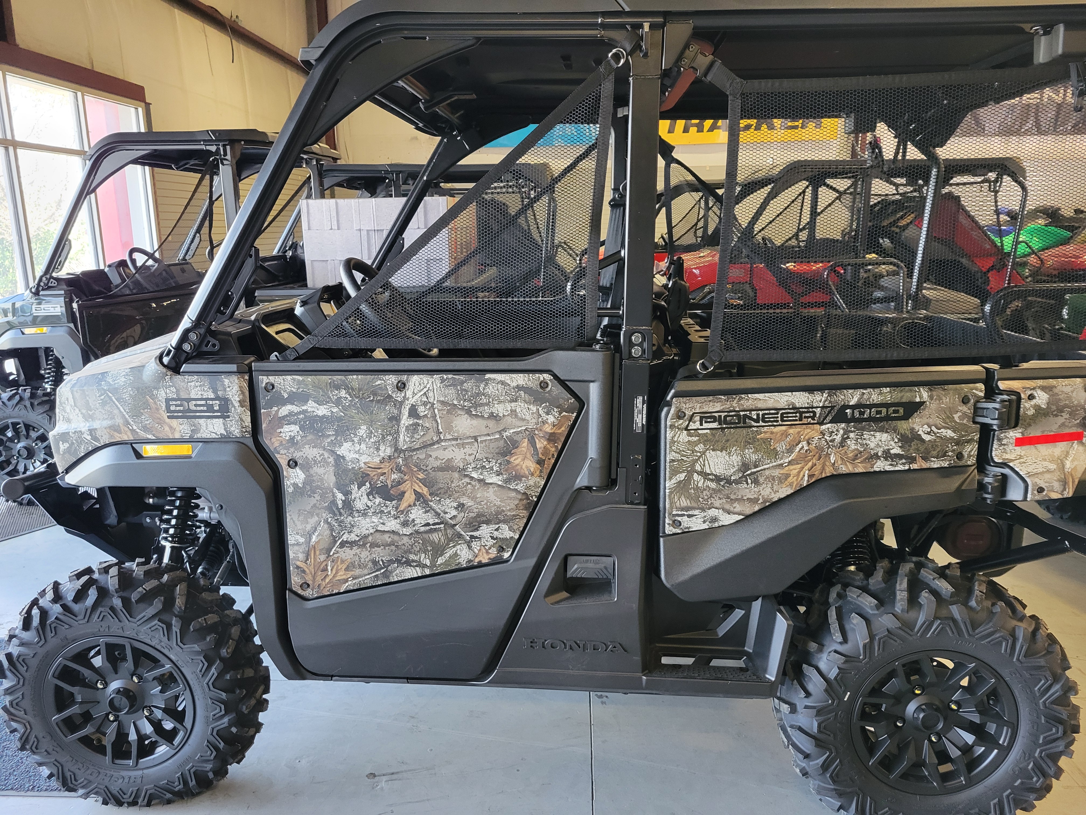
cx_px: 543
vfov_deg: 53.1
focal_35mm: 26
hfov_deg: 67.3
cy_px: 408
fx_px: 816
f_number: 1.8
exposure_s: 1/40
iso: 400
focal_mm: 5.4
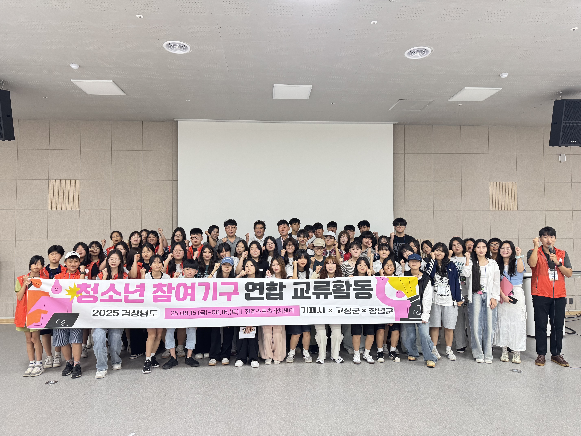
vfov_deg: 56.8
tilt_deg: +3.3
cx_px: 290
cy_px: 218
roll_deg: +0.8
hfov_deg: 71.6
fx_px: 403
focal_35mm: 24
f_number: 1.78
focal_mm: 6.76
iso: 250
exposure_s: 1/60
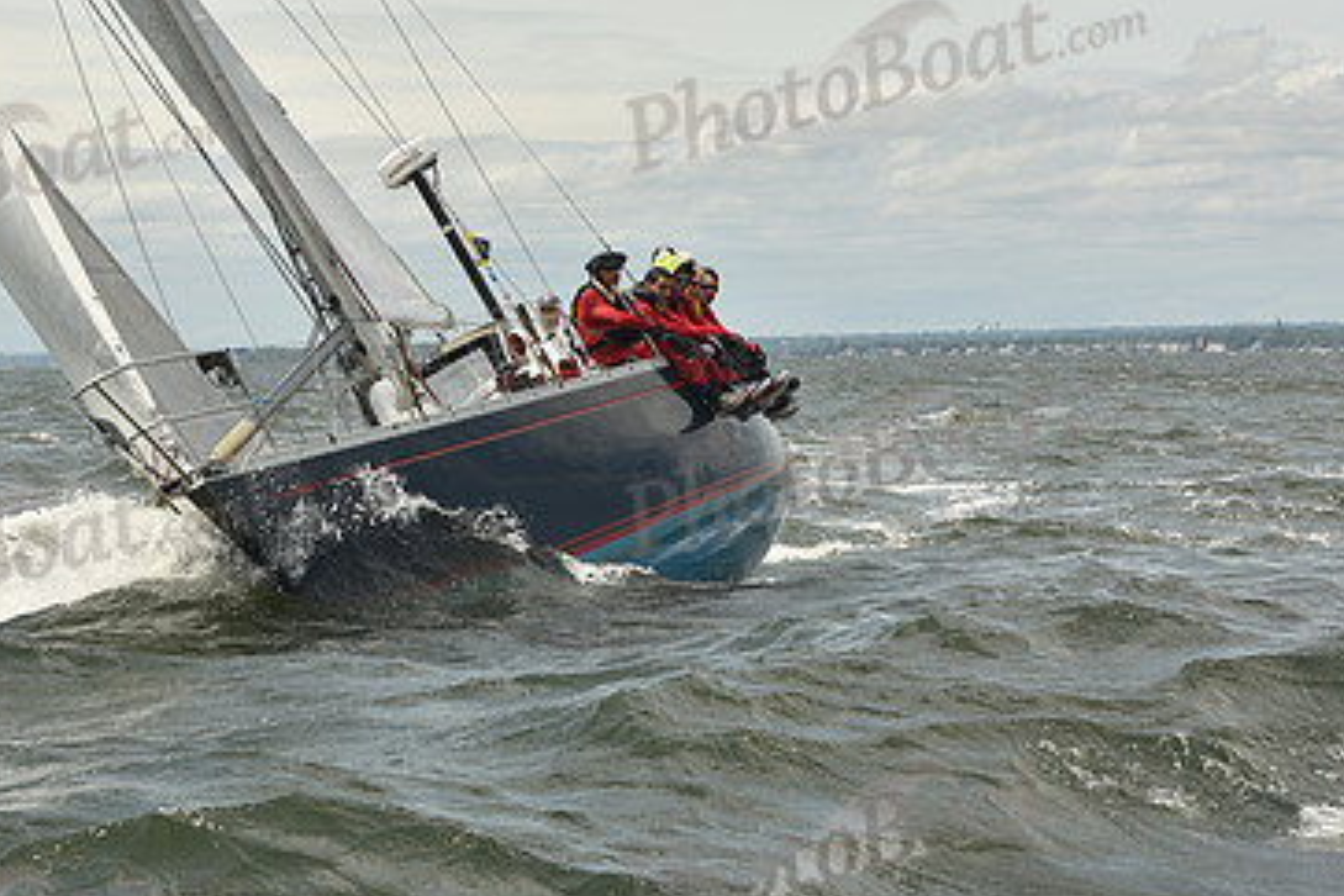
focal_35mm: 112
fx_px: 4181
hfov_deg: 18.2
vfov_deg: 12.2
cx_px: 437
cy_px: 320
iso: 250
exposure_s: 1/800
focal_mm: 70
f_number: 9
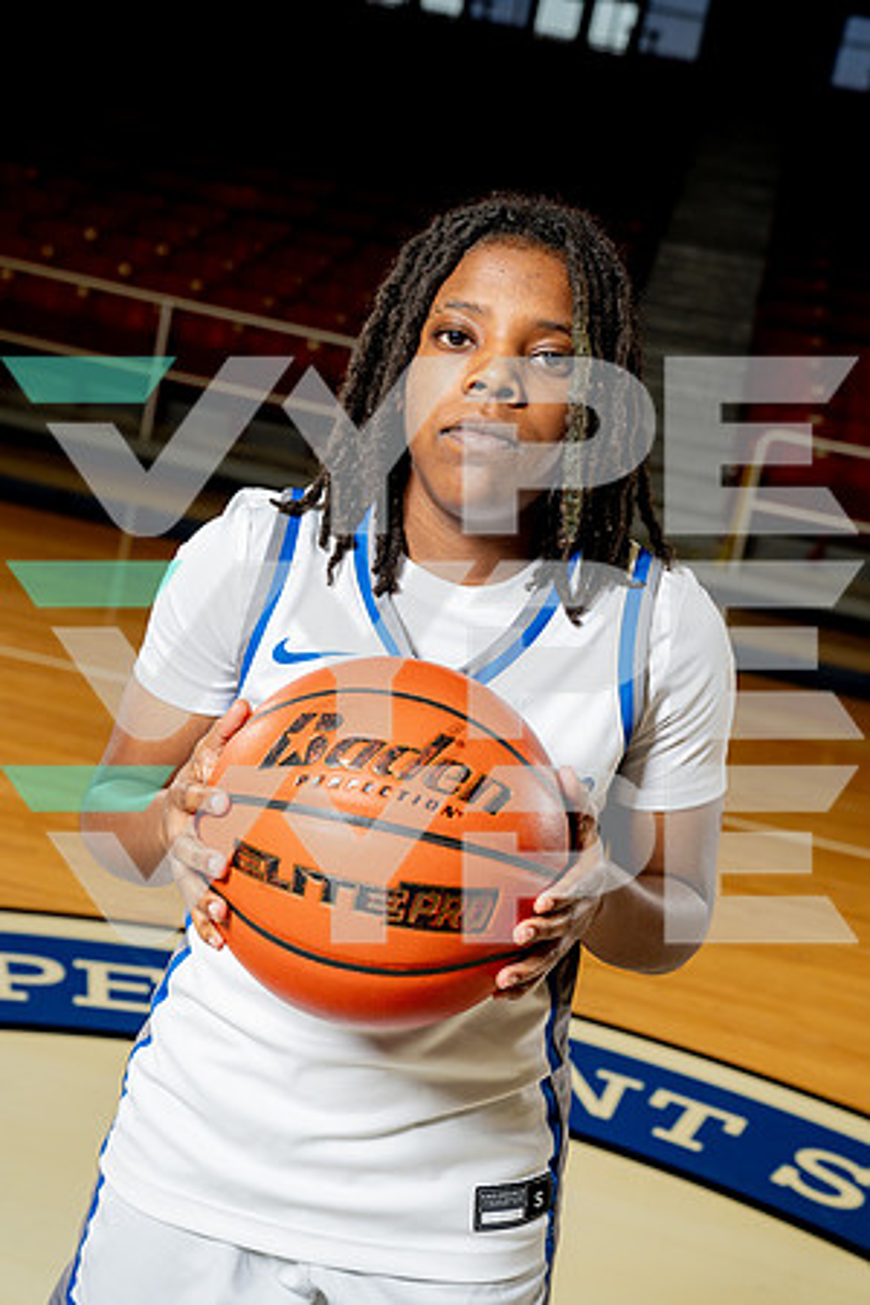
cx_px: 435
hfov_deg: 24.6
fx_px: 1994
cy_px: 652
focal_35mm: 55
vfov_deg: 36.2
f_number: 5.6
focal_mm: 55
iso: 640
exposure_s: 1/250
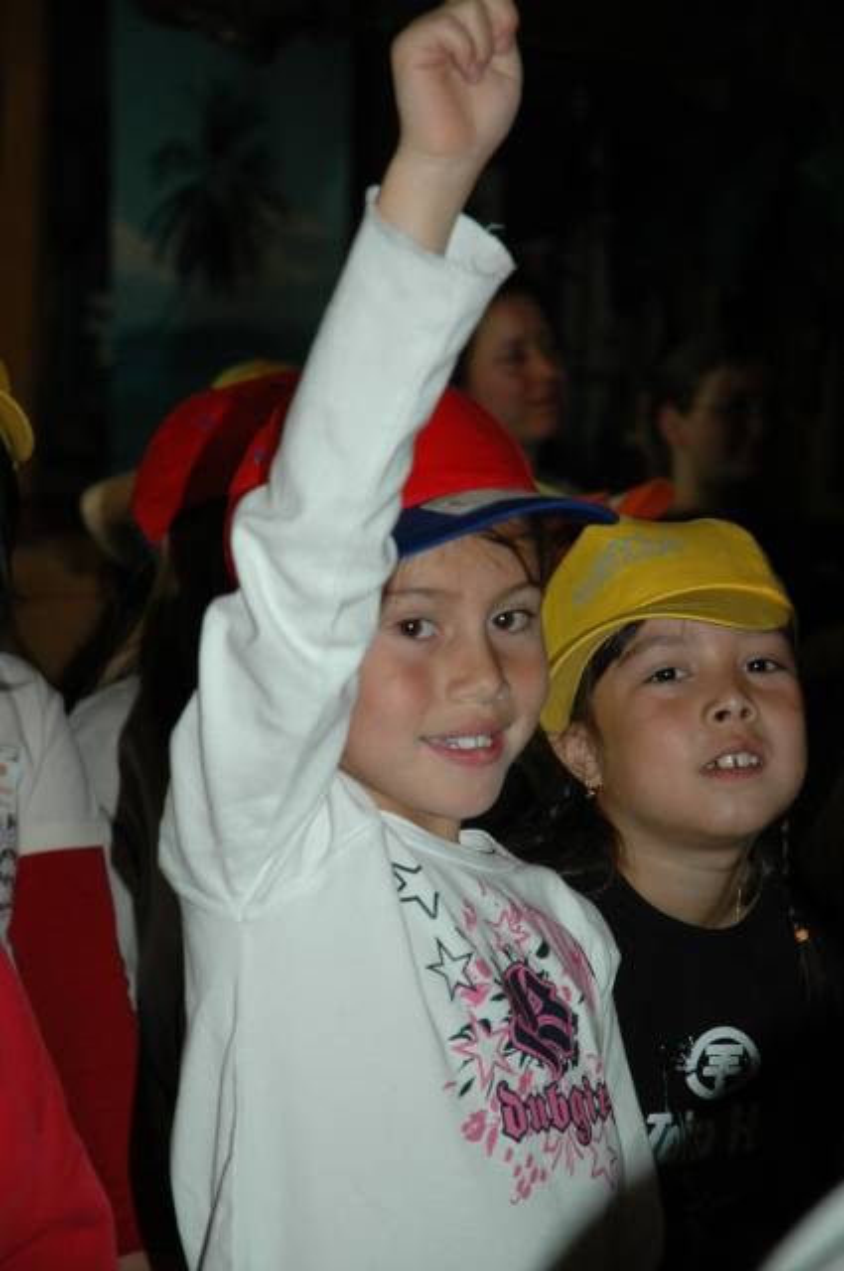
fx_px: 3702
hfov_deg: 13.0
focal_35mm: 105
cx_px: 422
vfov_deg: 19.5
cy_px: 636
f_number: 4.5
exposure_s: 1/60
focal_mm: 70
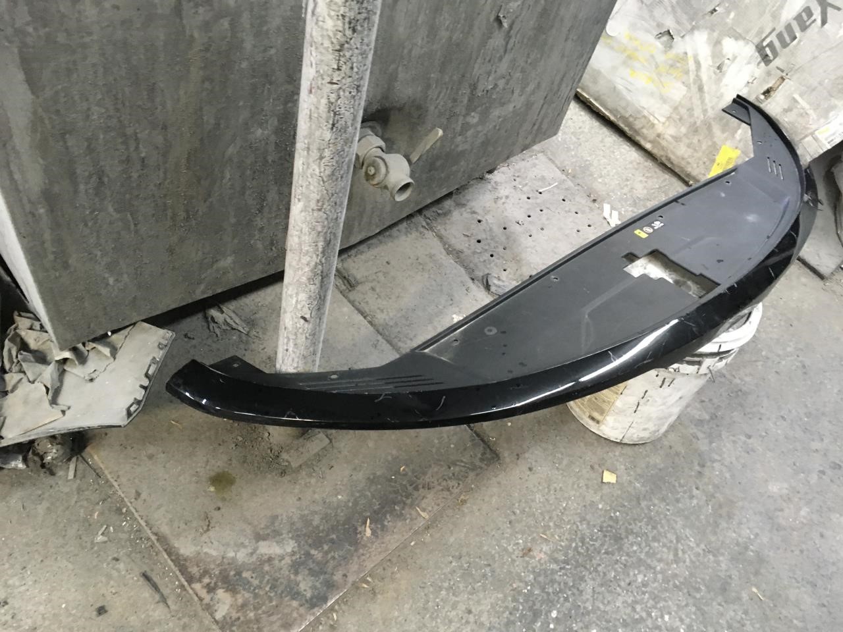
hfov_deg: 61.7
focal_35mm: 29
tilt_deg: -49.9
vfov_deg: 48.2
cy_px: 316
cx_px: 422
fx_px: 706
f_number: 2.2
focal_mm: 4.15
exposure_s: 1/24
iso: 200
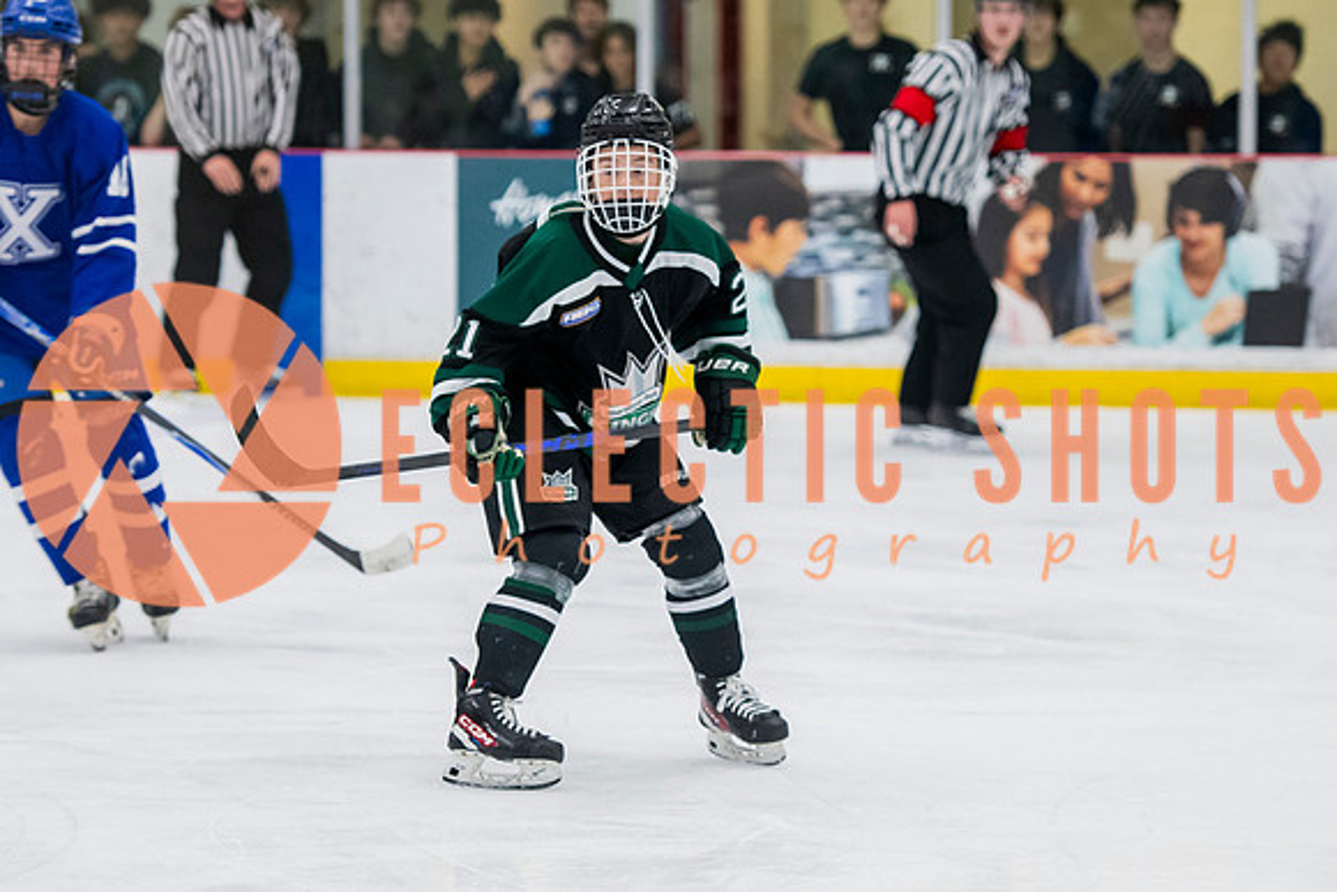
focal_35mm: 179
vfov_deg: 7.7
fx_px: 6638
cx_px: 668
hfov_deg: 11.5
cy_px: 463
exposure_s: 1/640
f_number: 3.2
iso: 2000
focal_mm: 116
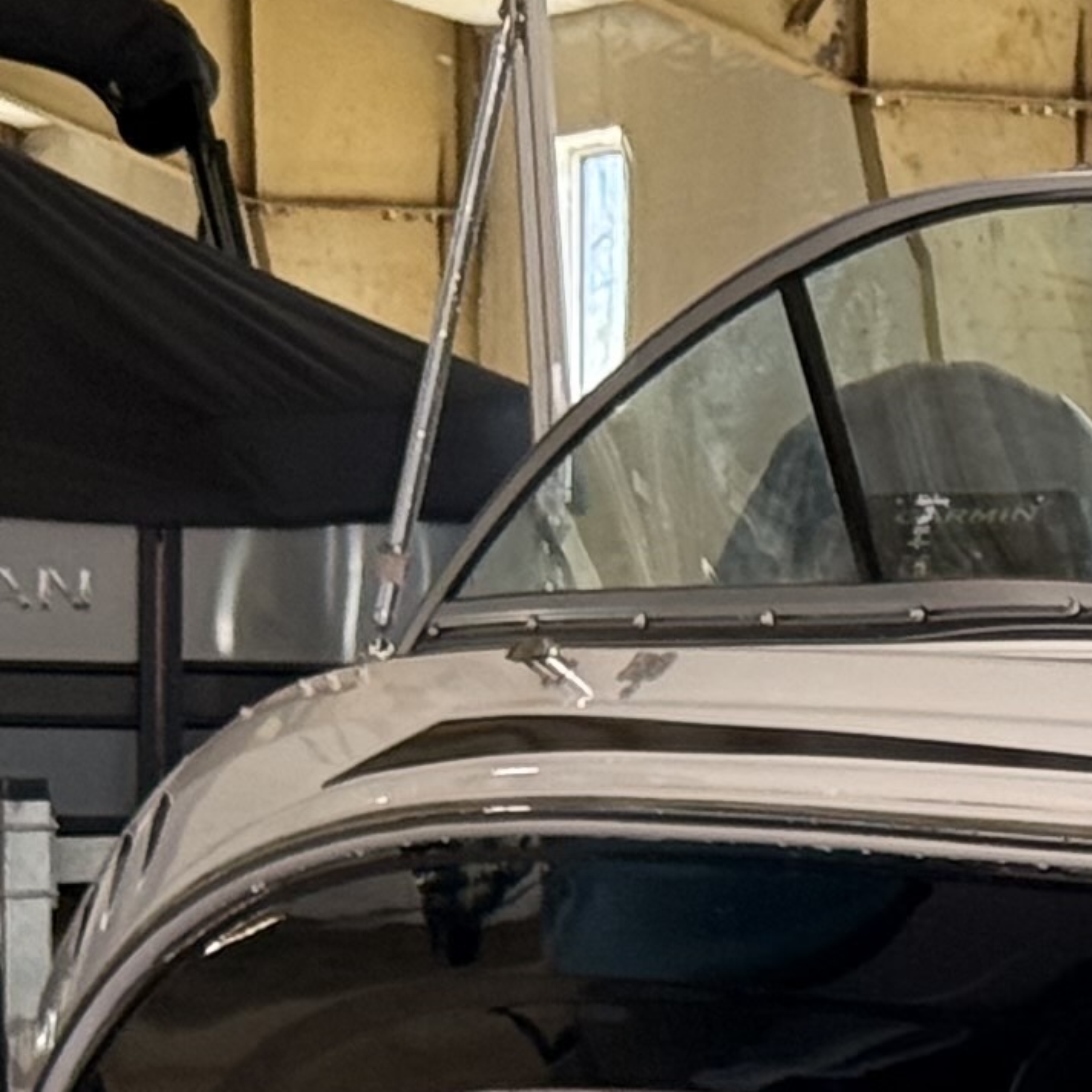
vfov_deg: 7.2
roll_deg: -1.1
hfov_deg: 7.0
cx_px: 2181
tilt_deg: -1.6
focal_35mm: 240
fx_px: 8566
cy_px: 1239
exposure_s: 1/111
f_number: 1.78
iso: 125
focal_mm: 6.76
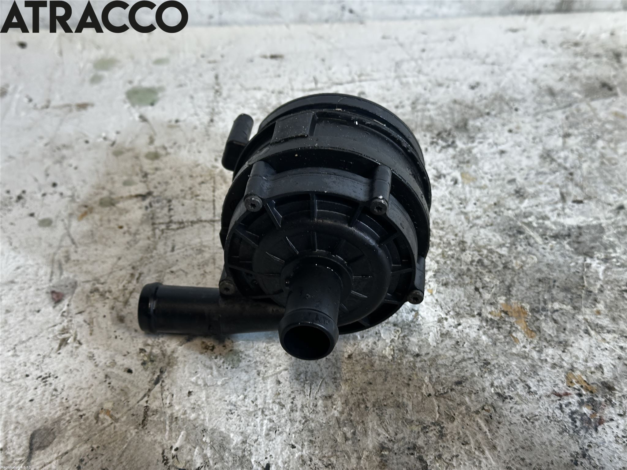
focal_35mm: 48
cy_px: 235
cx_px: 314
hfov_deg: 39.7
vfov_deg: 30.3
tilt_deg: -40.3
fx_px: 869
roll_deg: -0.7
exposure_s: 1/50
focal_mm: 6.86
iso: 160
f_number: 1.78
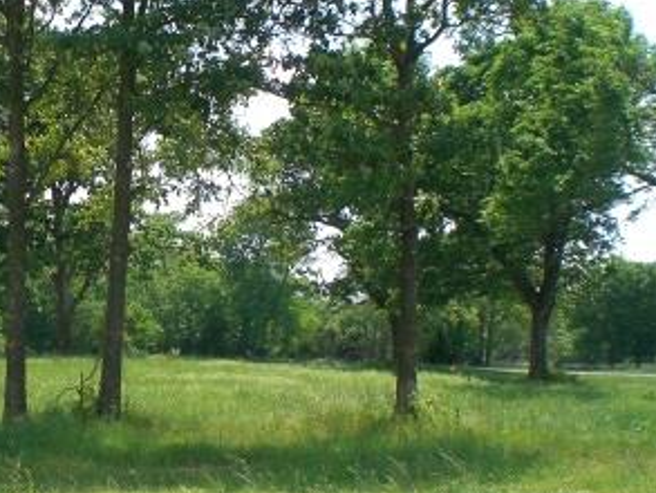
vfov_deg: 17.7
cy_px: 341
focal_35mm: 83
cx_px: 56
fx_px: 1574
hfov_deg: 22.9
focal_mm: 6.3
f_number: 4.4
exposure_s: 1/320
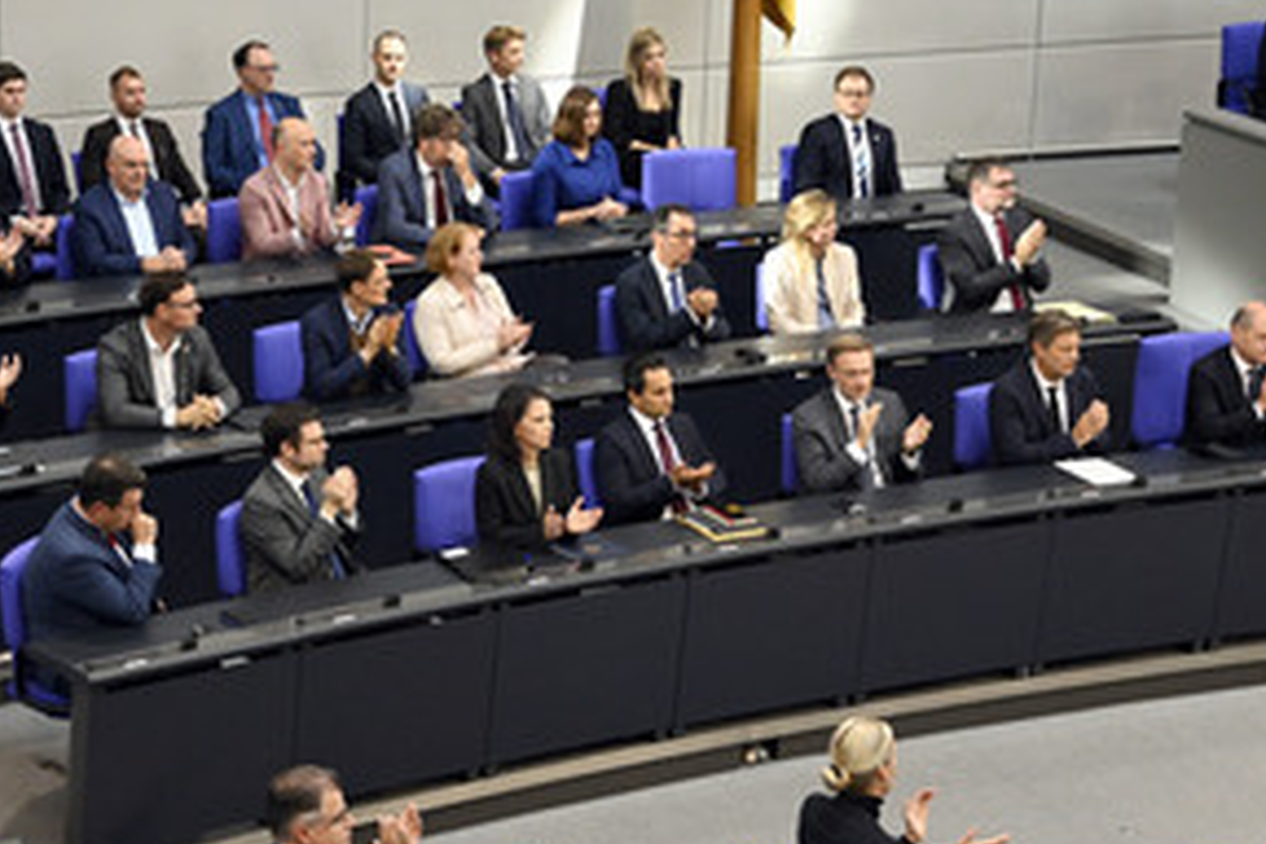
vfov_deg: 14.1
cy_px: 299
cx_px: 411
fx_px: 3411
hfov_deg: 20.9
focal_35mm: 97
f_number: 4.8
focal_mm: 62
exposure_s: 1/320
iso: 5000
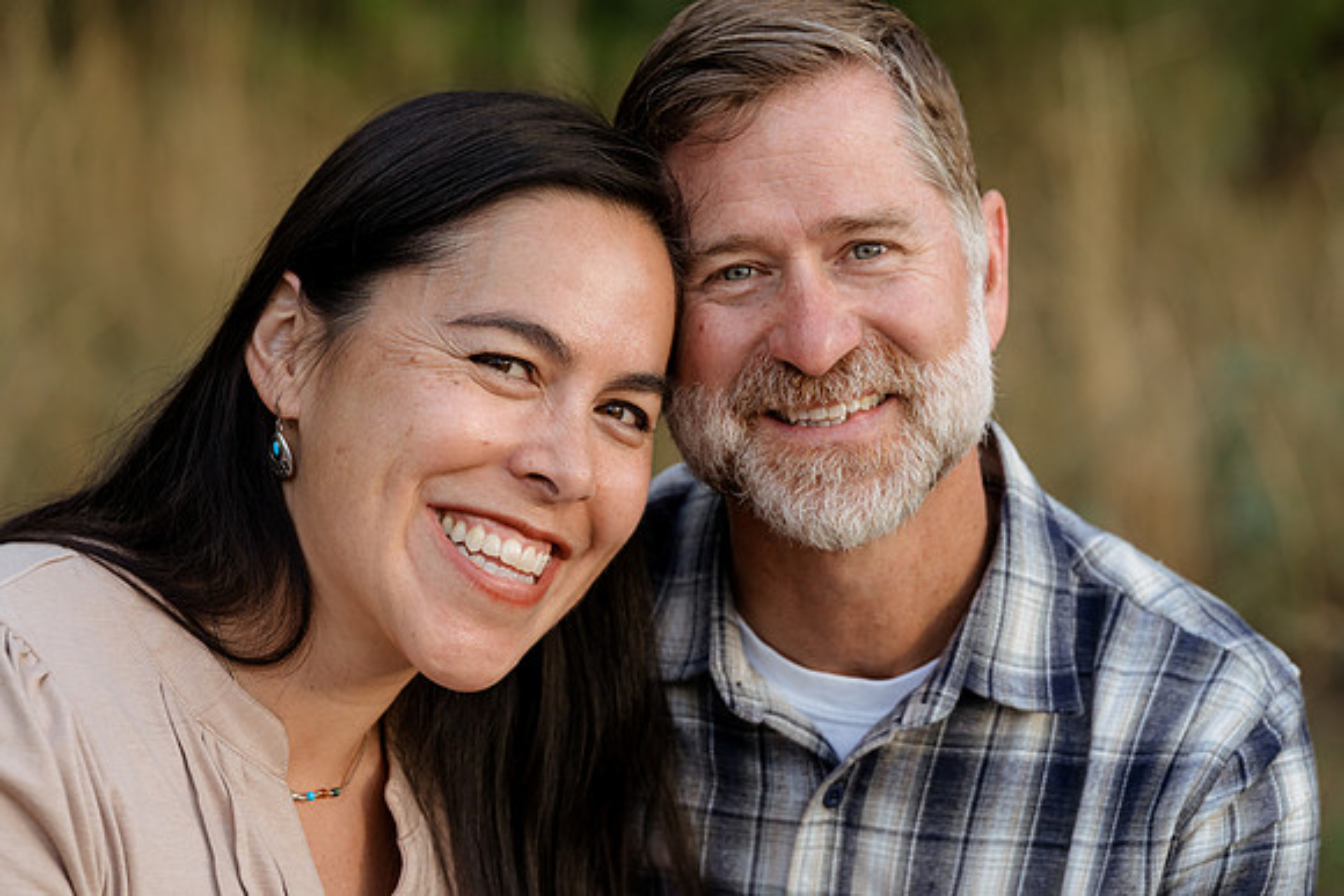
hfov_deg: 12.2
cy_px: 448
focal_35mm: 168
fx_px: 6273
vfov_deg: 8.2
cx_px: 672
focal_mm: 168
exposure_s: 1/200
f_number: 5.6
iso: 1000
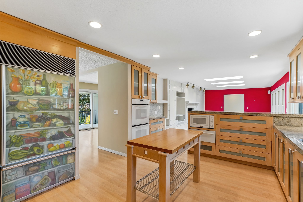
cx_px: 152
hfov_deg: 96.7
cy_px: 101
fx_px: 135
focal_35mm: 16
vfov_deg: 73.7
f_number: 8
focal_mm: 16
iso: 400
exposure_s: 1/25
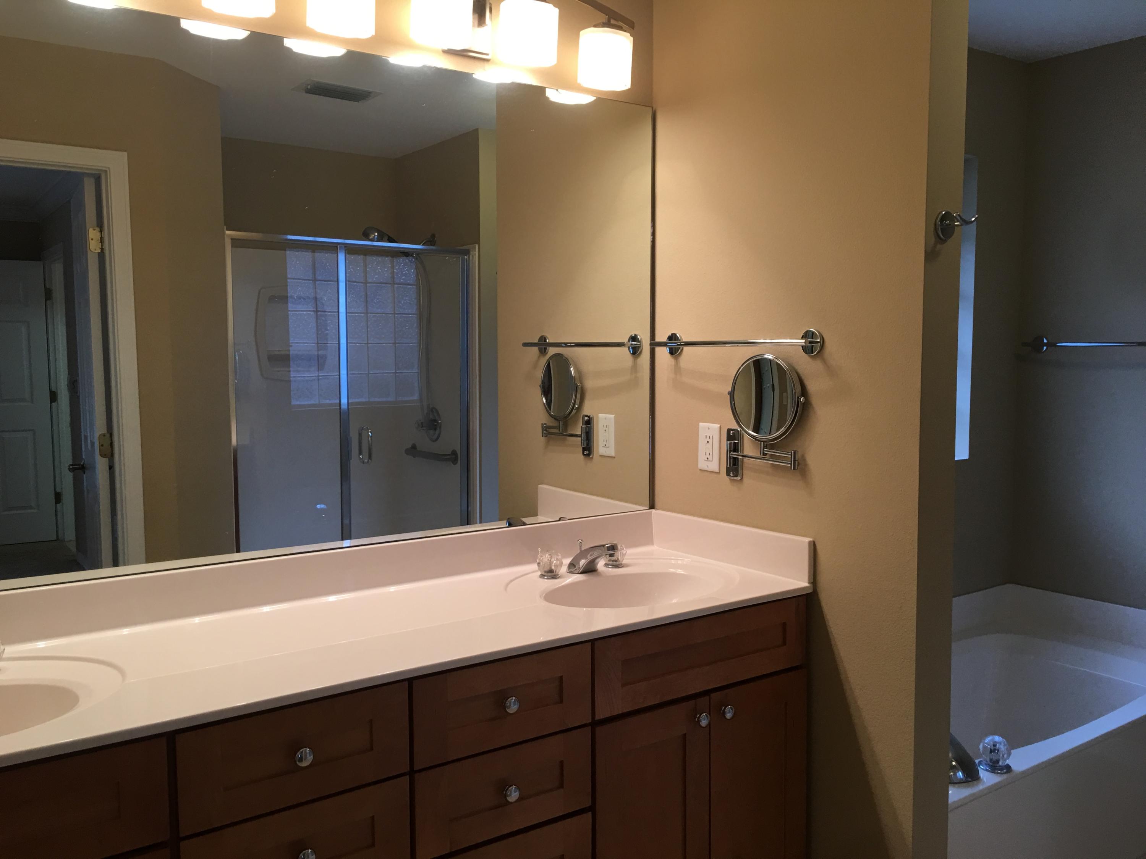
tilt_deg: -3.1
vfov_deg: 48.2
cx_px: 573
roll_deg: -0.3
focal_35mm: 29
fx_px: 960
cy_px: 430
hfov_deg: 61.7
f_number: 2.2
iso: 32
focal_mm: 4.15
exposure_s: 1/30
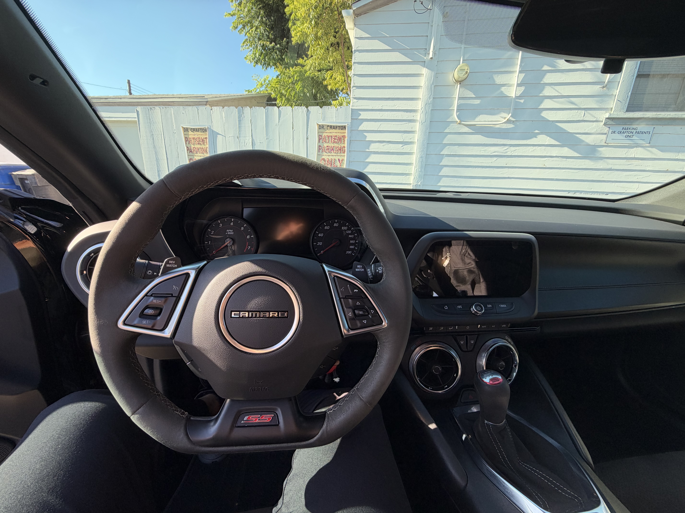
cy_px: 256
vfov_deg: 85.7
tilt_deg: -15.5
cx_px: 342
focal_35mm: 14
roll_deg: -2.1
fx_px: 277
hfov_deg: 102.1
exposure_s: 1/233
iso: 40
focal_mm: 2.22
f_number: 2.2
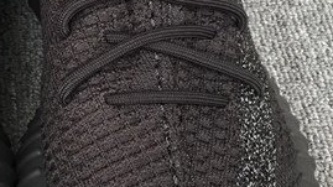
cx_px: -28
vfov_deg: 10.7
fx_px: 997
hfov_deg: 18.3
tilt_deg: -48.1
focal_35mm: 113
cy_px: 28
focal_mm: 3.3
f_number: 2.4
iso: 40
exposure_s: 1/100
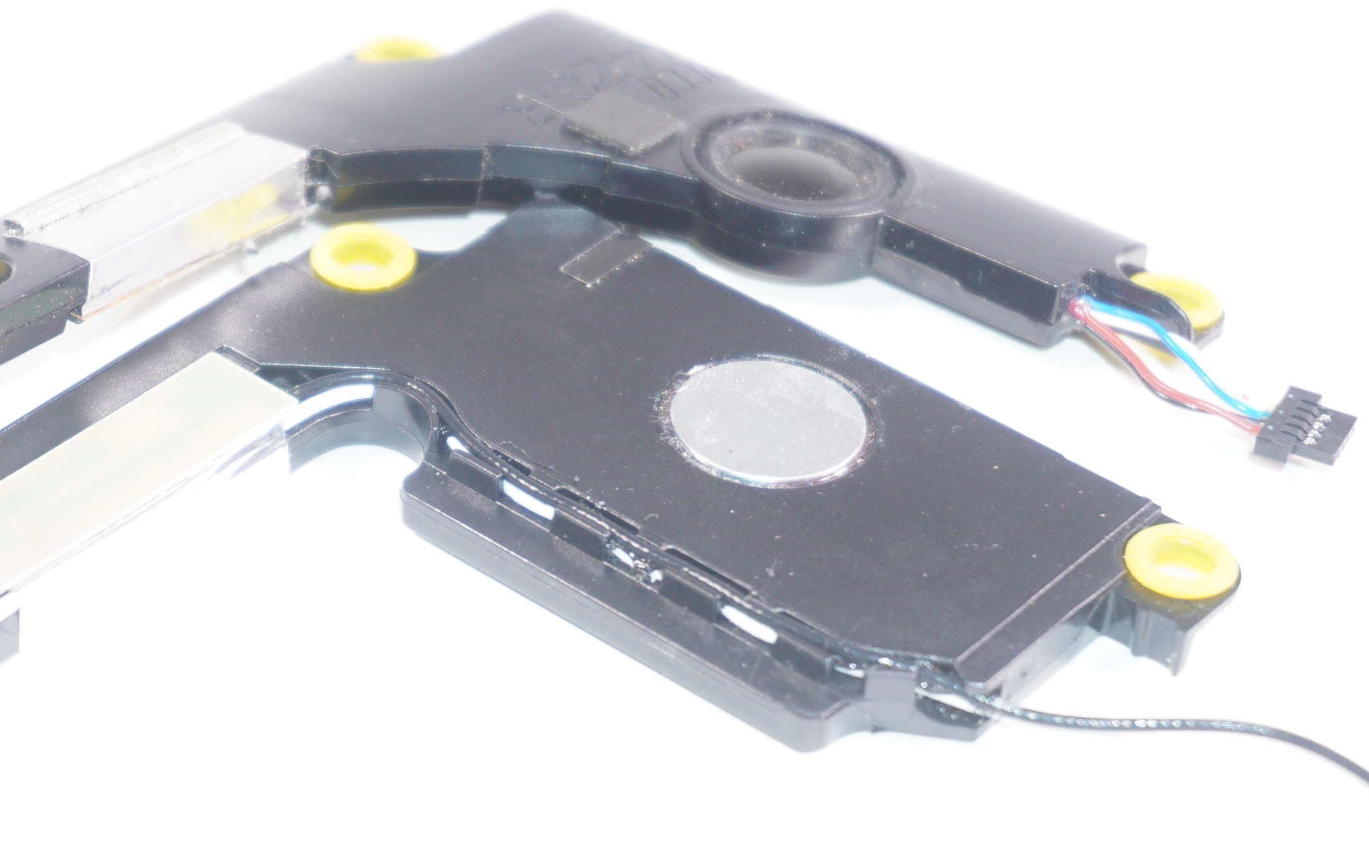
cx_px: 433
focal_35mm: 107
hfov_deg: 19.4
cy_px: 496
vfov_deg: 12.3
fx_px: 3981
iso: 640
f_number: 5.6
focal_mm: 49
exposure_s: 1/125
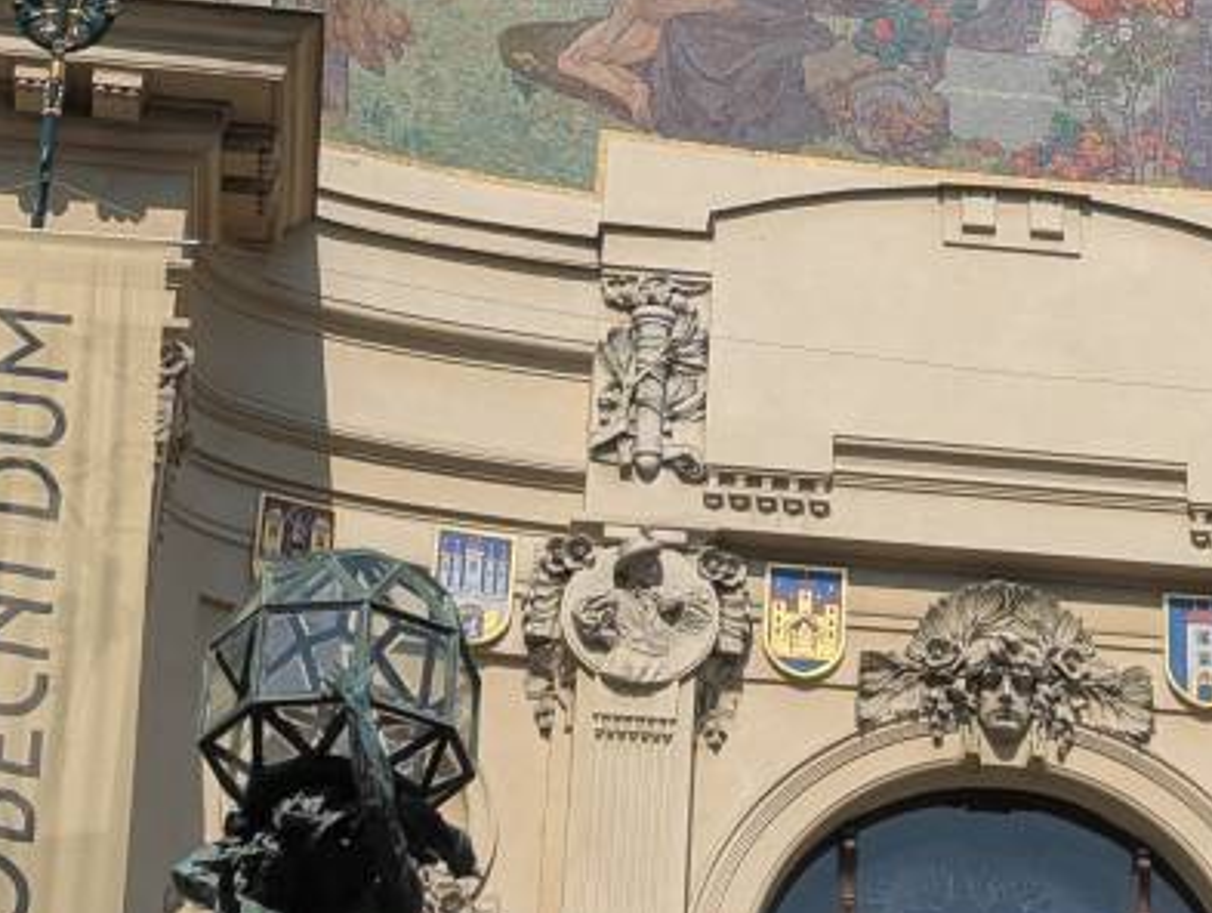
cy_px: 39
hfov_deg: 14.8
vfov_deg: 11.2
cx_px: 1039
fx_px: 4629
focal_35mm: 132
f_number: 1.85
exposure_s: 1/3300
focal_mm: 6.81
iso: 39
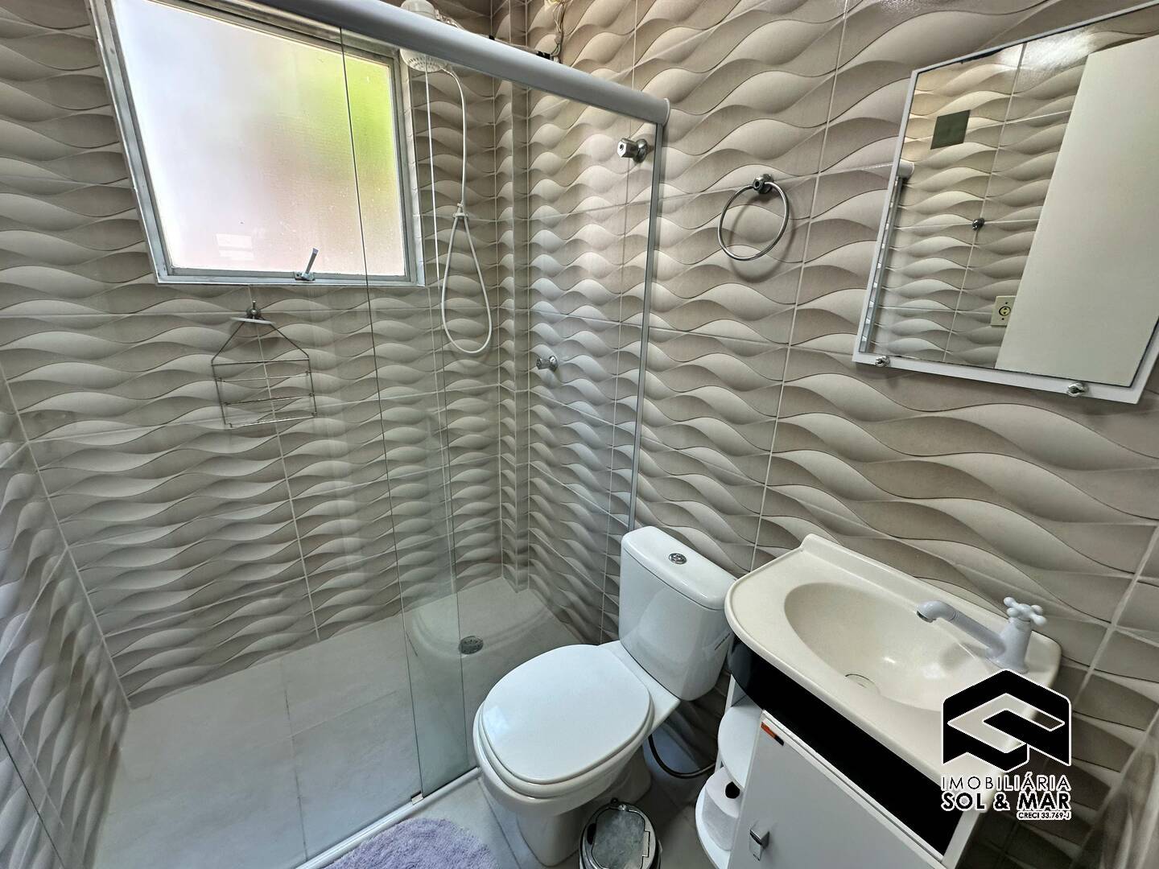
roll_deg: -2.3
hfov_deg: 102.1
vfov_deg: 85.7
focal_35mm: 14
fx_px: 469
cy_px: 434
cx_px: 580
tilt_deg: -18.0
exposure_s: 1/120
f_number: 2.2
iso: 125
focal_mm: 2.22
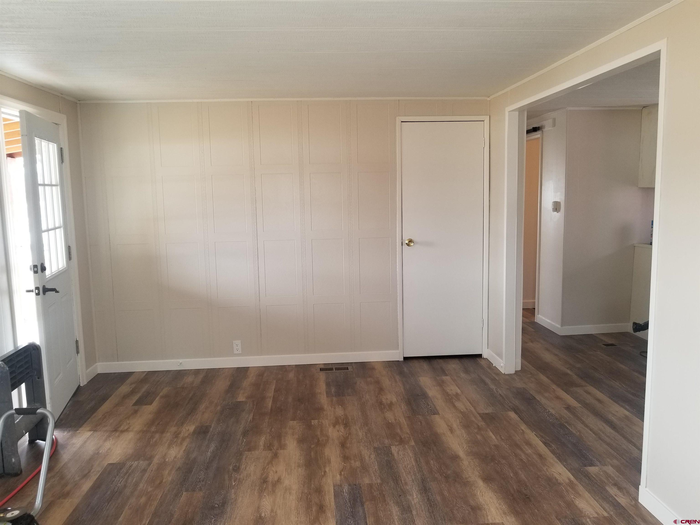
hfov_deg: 67.3
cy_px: 262
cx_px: 350
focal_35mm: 26
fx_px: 526
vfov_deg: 53.1
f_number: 1.7
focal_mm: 4.25
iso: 64
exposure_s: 1/60
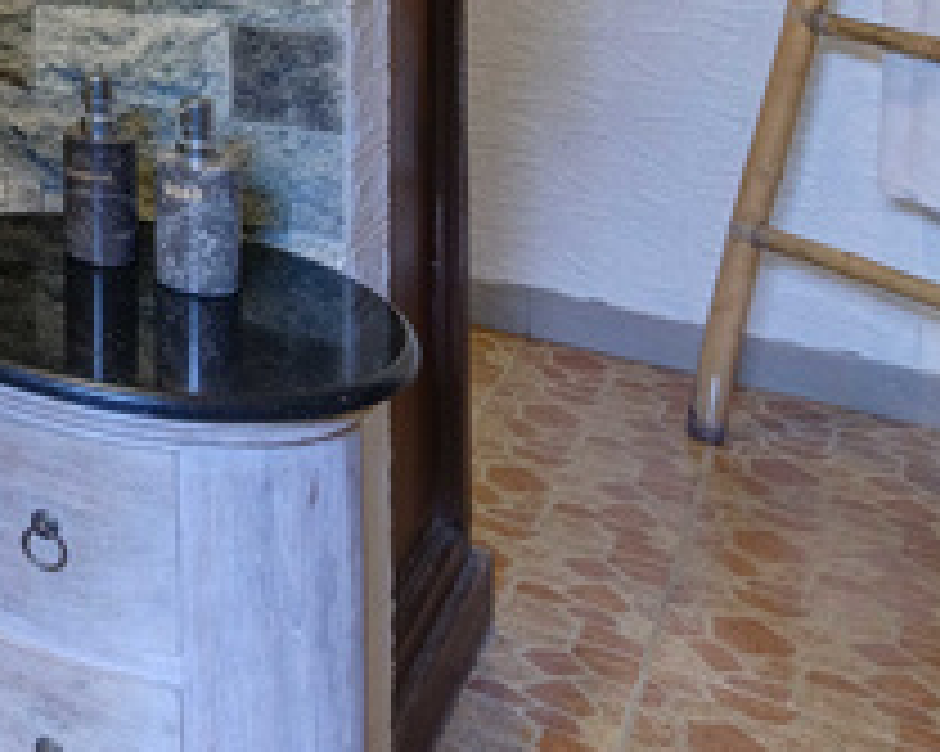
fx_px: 1502
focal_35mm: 54
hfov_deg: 24.5
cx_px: -562
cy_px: -277
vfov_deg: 24.0
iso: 640
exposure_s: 1/2
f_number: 11
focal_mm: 10
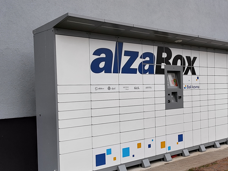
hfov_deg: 39.6
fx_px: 310
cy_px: 98
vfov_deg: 30.8
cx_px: 165
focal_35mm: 47
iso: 205
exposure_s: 1/100
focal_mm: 5.89
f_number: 1.89
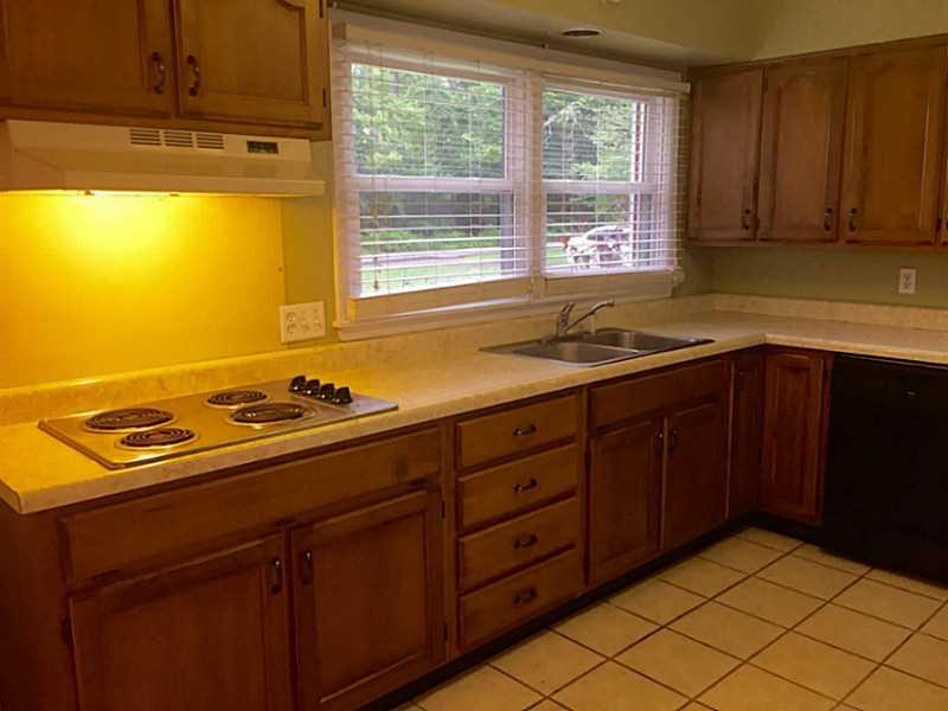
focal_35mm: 29
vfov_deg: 48.2
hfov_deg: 61.7
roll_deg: -0.3
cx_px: 474
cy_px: 356
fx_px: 794
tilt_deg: -9.6
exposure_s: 1/30
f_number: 2.2
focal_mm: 4.15
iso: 64
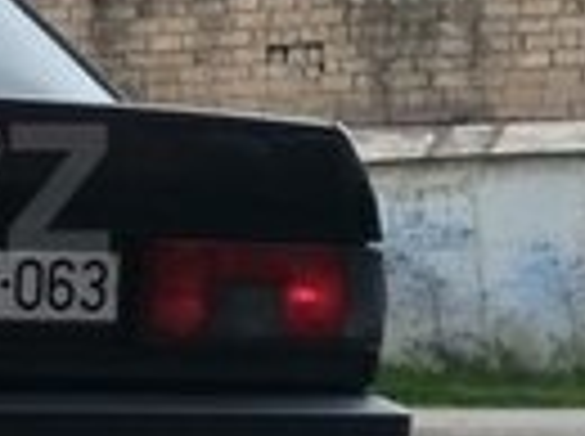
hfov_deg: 16.4
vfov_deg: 13.8
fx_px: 1805
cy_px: 191
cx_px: -351
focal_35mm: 107
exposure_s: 1/210
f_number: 2
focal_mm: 3.57
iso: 100
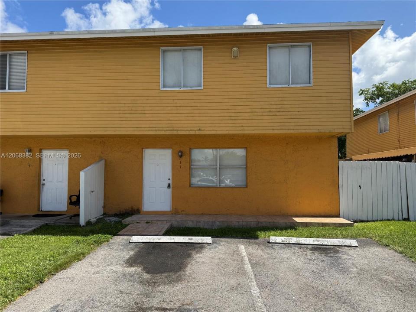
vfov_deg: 56.8
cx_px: 208
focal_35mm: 24
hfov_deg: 71.6
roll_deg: -0.3
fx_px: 288
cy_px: 156
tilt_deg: +4.8
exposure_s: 1/4673
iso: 100
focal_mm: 6.76
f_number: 1.78
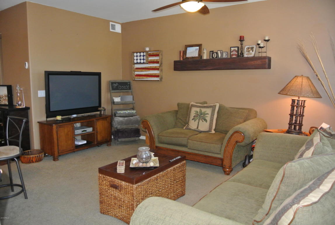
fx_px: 252
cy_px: 112
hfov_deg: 67.3
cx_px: 168
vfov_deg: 48.1
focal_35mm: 27
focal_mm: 10
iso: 800
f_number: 3.5
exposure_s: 1/60
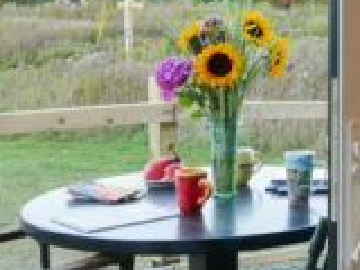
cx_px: 576
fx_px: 946
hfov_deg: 18.5
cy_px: 21
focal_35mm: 91
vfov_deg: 16.0
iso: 250
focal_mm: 11
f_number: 4
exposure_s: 1/60
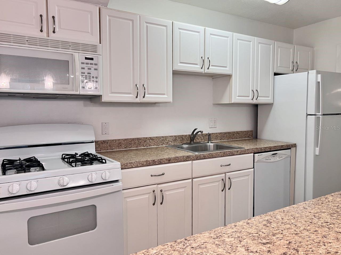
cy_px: 128
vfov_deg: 53.1
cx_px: 170
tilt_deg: -4.2
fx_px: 256
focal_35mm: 26
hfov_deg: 67.3
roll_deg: +1.9
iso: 80
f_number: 1.5
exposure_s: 1/60
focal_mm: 5.7
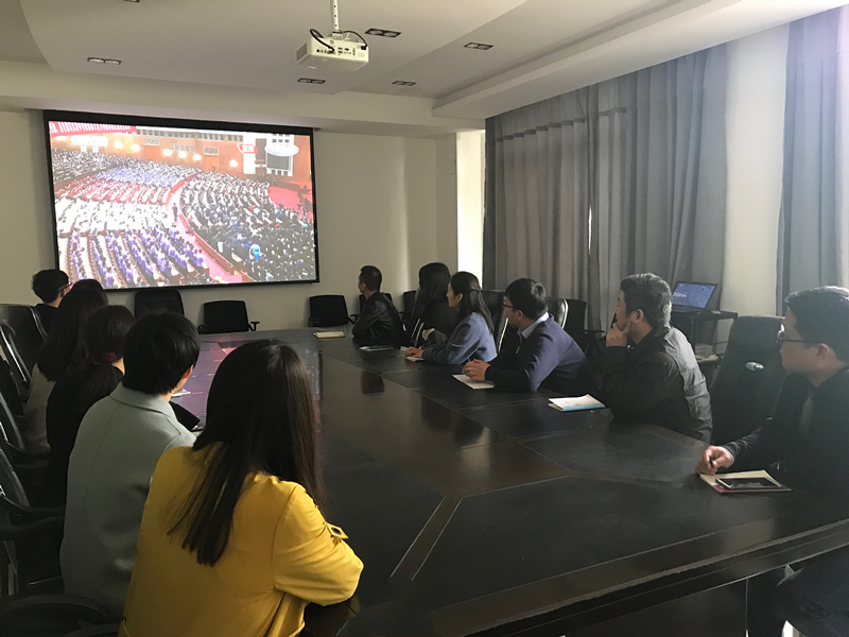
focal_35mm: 28
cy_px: 318
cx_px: 424
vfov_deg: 49.7
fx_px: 687
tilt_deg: -5.9
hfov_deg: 63.4
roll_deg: +1.1
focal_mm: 3.99
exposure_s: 1/17
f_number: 1.8
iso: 80
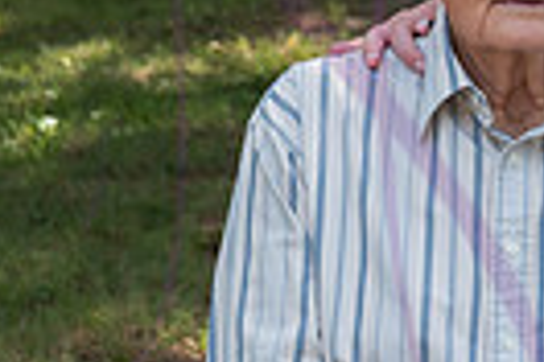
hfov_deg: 6.0
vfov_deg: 4.0
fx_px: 5168
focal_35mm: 342
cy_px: -269
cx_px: 791
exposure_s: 1/200
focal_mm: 78
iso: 500
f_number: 8
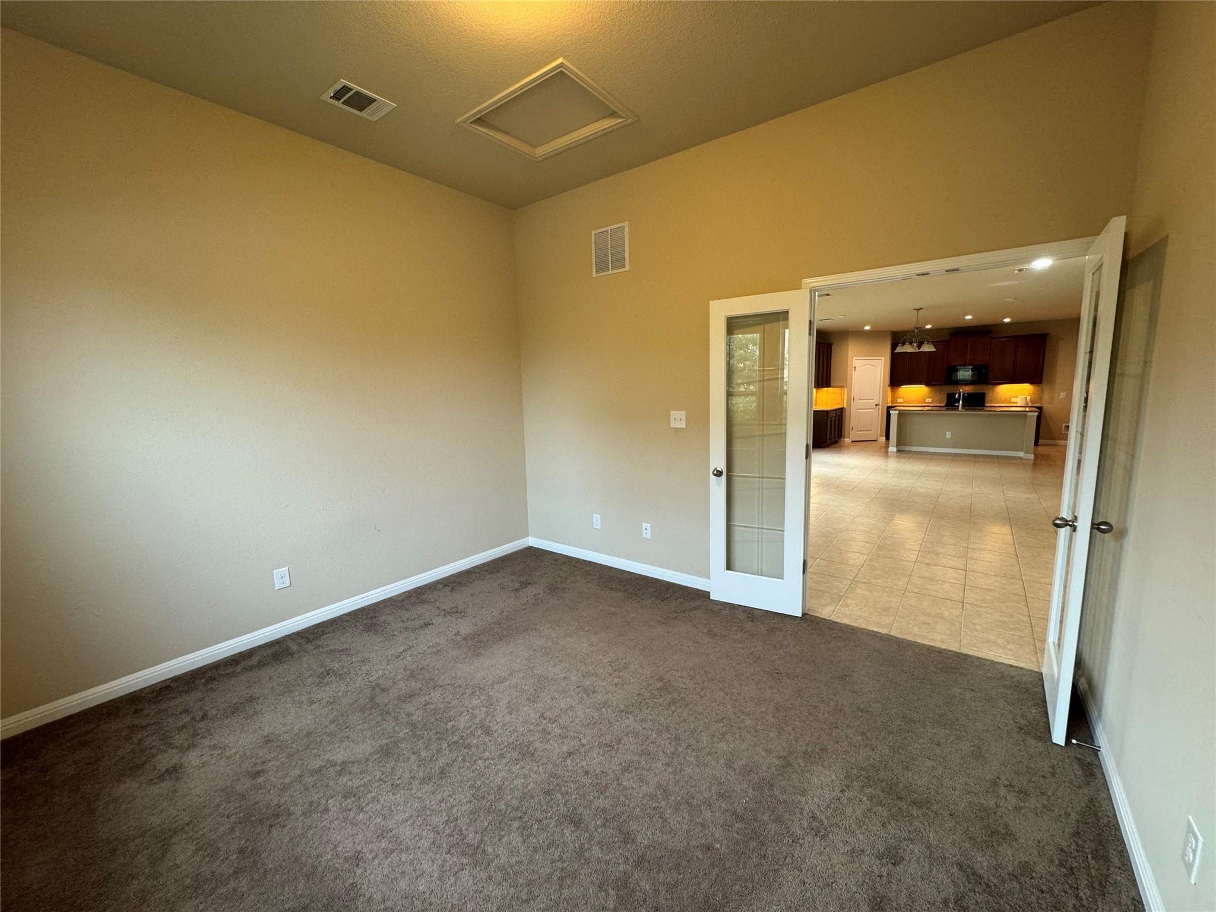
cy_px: 456
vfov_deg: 85.7
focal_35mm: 14
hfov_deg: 102.1
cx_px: 608
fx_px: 492
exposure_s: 1/60
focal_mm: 2.22
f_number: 2.2
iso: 200
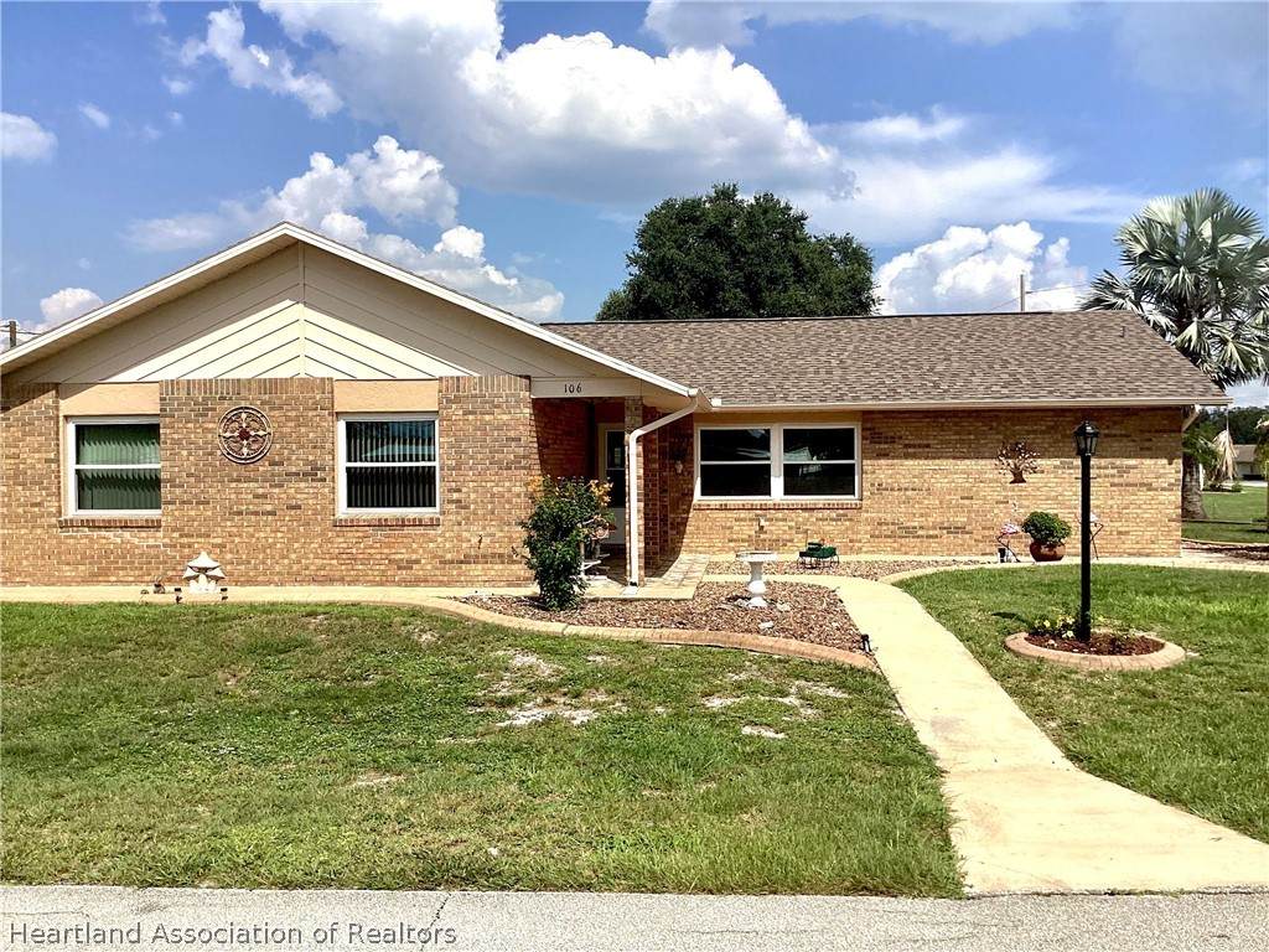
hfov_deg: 58.4
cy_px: 476
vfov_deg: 45.4
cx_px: 634
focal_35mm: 31
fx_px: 1136
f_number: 2.4
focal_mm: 3.3
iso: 25
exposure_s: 1/1988
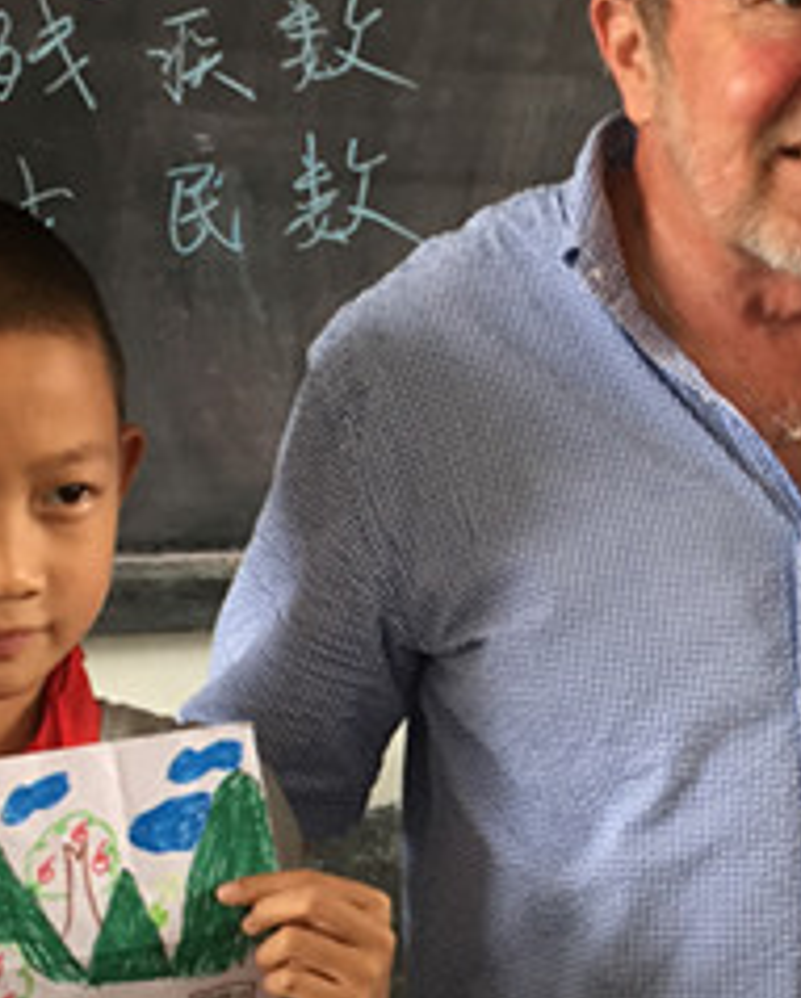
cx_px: 759
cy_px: 675
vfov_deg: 24.9
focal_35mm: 76
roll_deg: -0.9
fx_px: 2248
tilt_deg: -11.0
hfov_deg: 19.7
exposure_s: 1/30
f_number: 2.2
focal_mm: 4.15
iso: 80
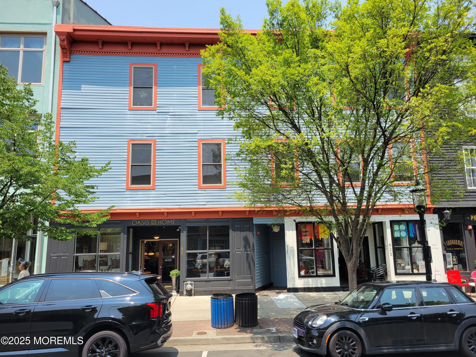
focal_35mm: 26
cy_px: 178
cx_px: 238
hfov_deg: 67.3
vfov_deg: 53.1
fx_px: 358
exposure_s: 1/1235
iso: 40
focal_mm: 5.4
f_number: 1.8
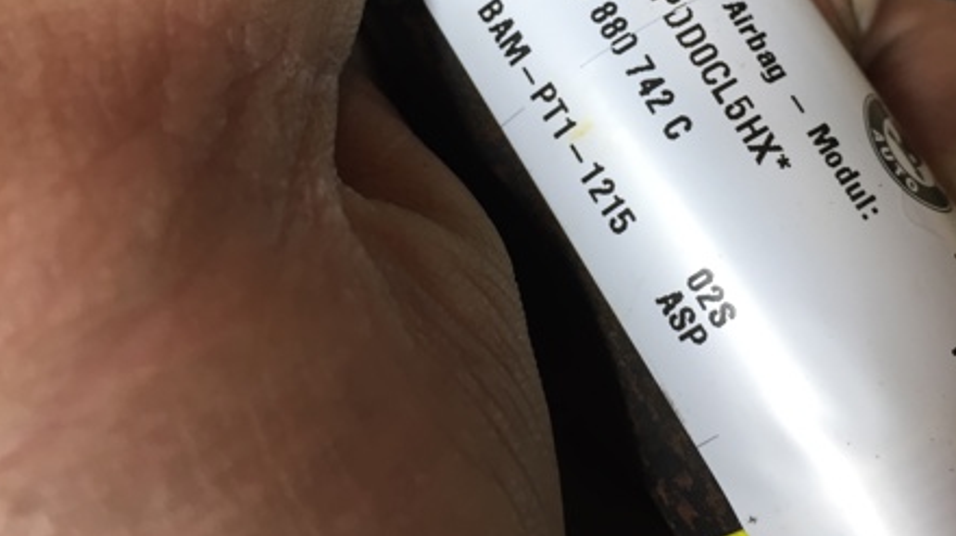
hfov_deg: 44.0
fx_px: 1166
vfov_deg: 25.2
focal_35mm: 46
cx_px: 632
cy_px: 61
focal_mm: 4.15
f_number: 2.2
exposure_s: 1/33
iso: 32
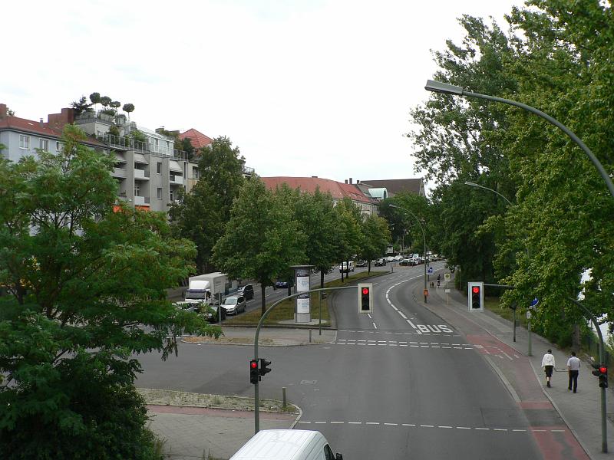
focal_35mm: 36
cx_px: 307
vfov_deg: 39.7
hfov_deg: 51.4
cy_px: 230
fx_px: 639
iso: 80
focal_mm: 6
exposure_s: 1/400
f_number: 4.5
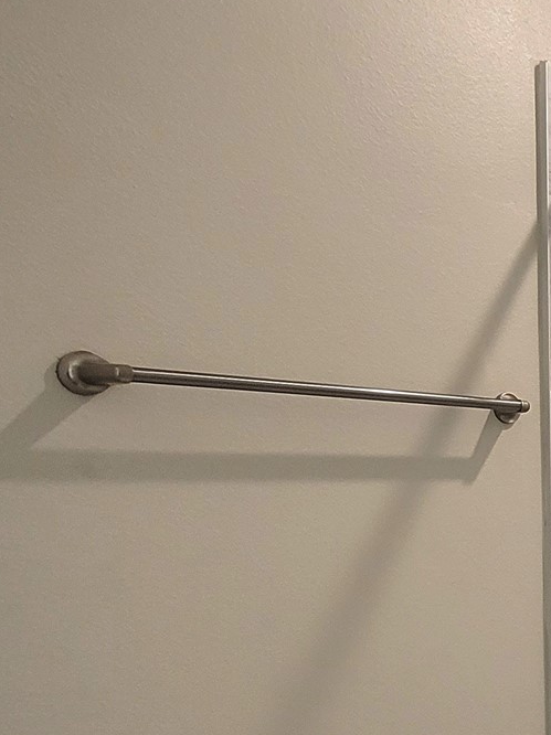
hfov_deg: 25.9
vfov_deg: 45.2
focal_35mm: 40
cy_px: 550
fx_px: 849
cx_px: 840
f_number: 2.2
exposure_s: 1/60.2
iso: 200
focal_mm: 2.2
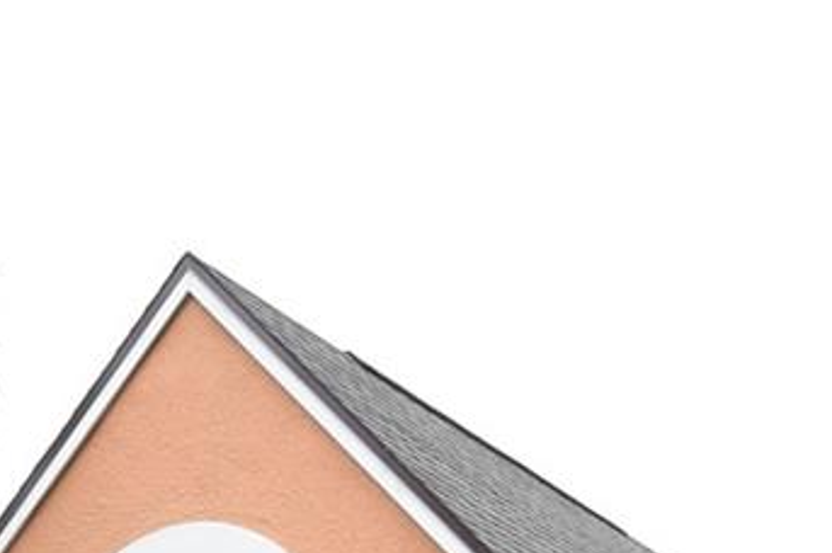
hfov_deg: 28.7
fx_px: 1616
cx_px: 281
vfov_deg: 16.5
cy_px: 968
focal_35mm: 70
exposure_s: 1/250
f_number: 8
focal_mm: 10
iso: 220
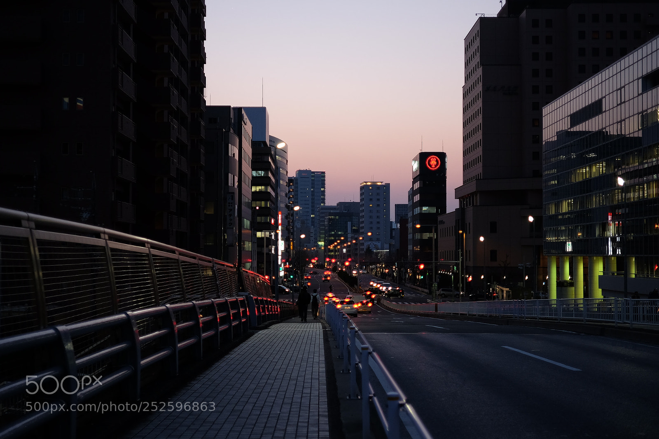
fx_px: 878
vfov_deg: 28.1
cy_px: 220
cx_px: 330
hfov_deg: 41.1
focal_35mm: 48
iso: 400
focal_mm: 32
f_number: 1.8
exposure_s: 1/125
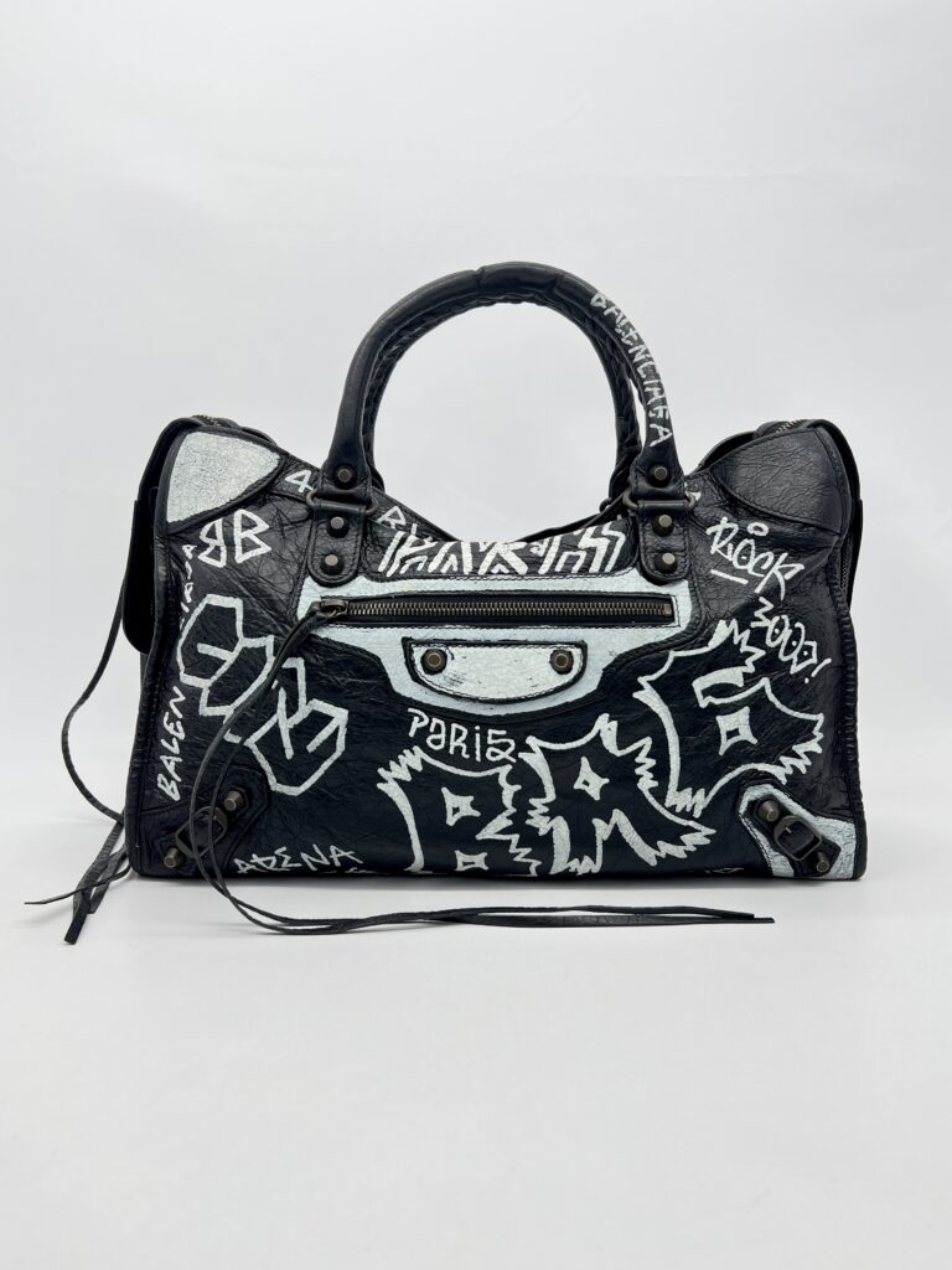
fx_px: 953
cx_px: 476
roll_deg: +0.1
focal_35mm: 26
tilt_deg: -4.8
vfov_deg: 67.3
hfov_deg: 53.1
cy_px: 635
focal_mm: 5.7
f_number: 1.5
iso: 40
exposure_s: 1/178
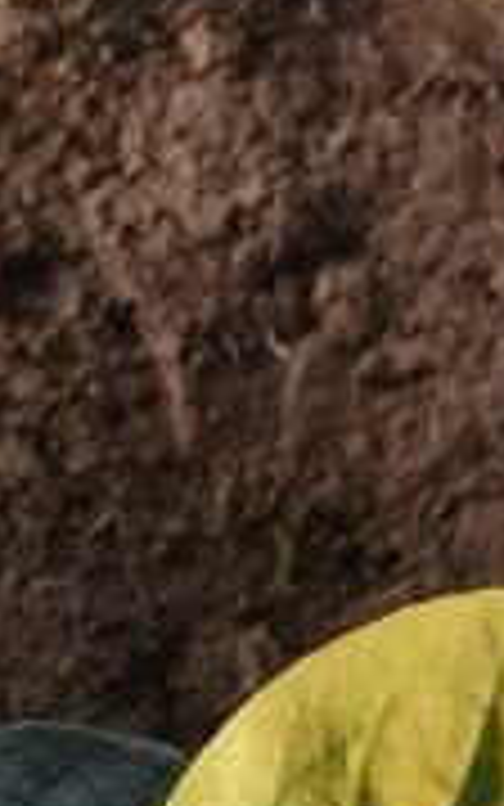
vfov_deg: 13.0
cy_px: 1475
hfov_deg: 9.0
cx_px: -14
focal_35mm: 145
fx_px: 3184
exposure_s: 1/100
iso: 696
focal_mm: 5.5
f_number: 1.75
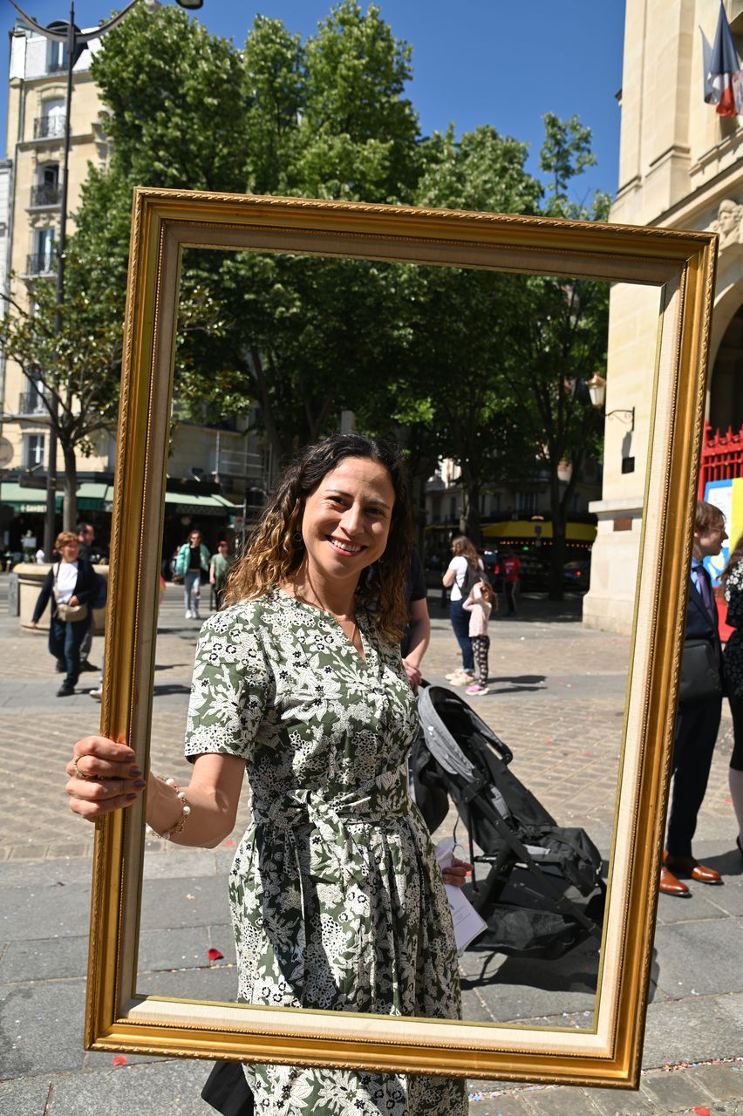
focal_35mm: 28
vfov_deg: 65.5
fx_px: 868
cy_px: 558
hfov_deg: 46.4
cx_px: 372
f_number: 7.1
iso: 100
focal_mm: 28
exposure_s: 1/400
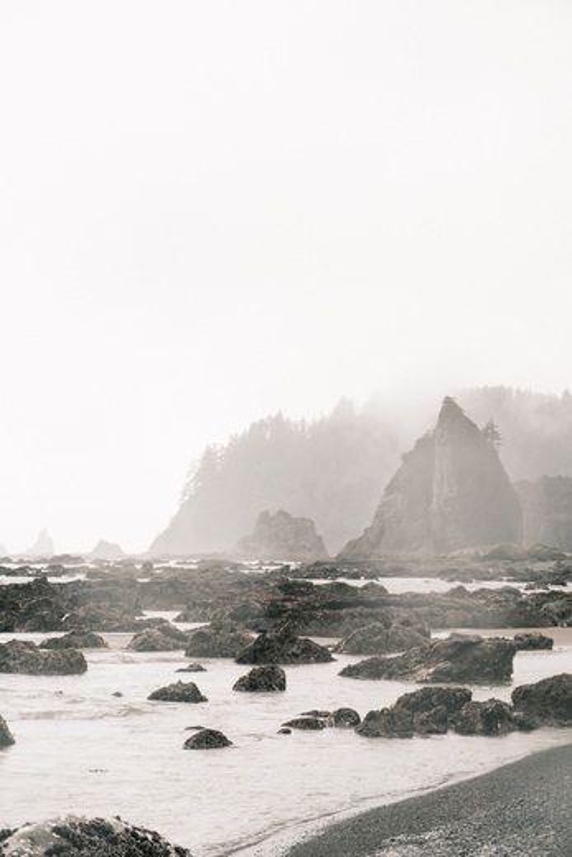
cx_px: 286
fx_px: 1977
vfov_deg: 24.5
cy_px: 428
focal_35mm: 83
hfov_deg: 16.5
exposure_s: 1/50
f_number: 8
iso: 250
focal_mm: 55
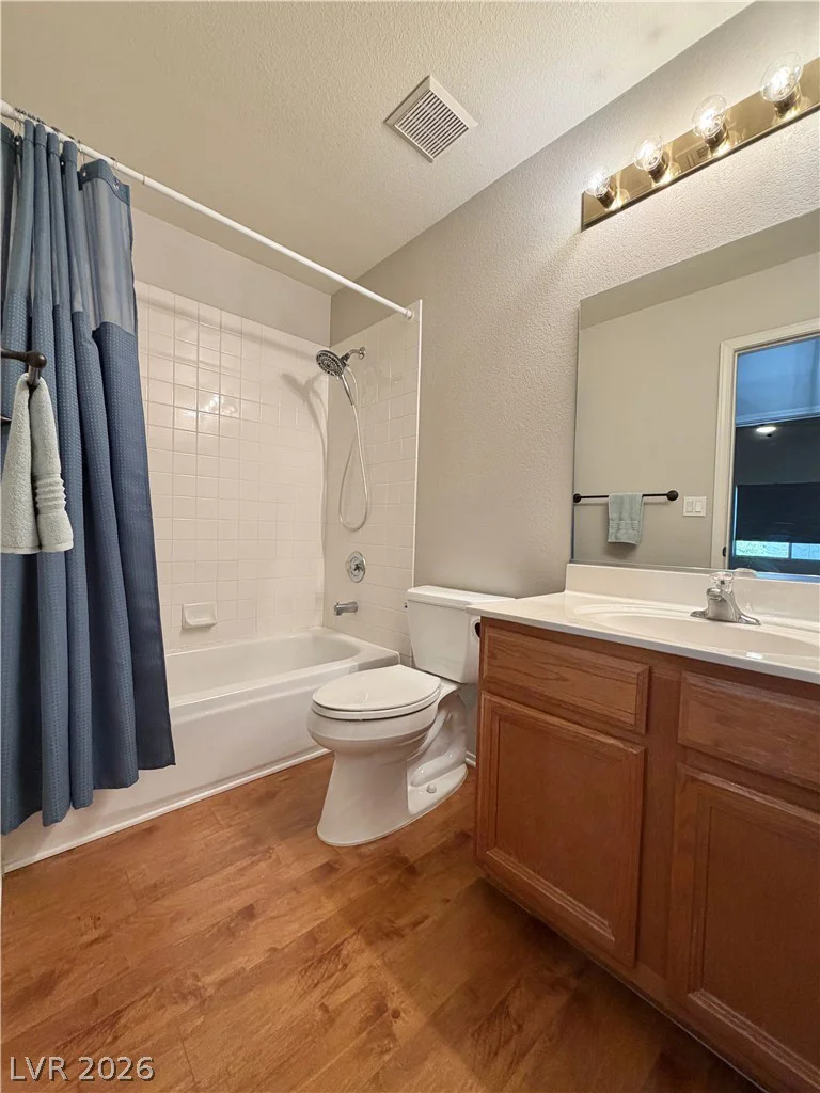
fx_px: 442
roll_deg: -1.3
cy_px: 546
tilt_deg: -2.2
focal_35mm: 14
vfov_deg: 102.1
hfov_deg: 85.7
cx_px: 410
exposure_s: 1/60
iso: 160
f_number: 2.2
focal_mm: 2.22
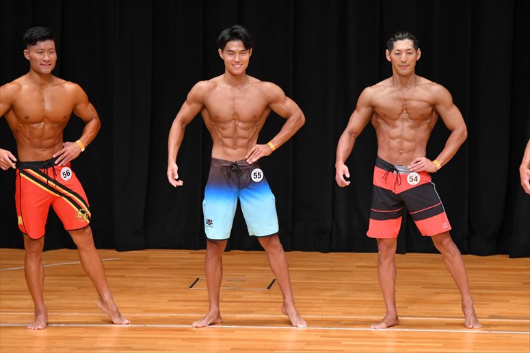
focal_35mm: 285
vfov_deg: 4.8
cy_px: 176
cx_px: 265
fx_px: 4194
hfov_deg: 7.2
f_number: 5.6
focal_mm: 190
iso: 4000
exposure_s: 1/400
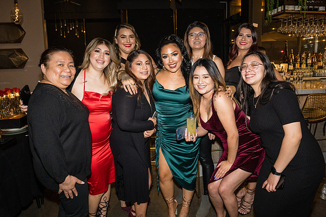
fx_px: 213
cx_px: 172
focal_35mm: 24
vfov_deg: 53.9
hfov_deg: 74.8
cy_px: 91
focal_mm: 17
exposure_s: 1/125
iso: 2500
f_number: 4
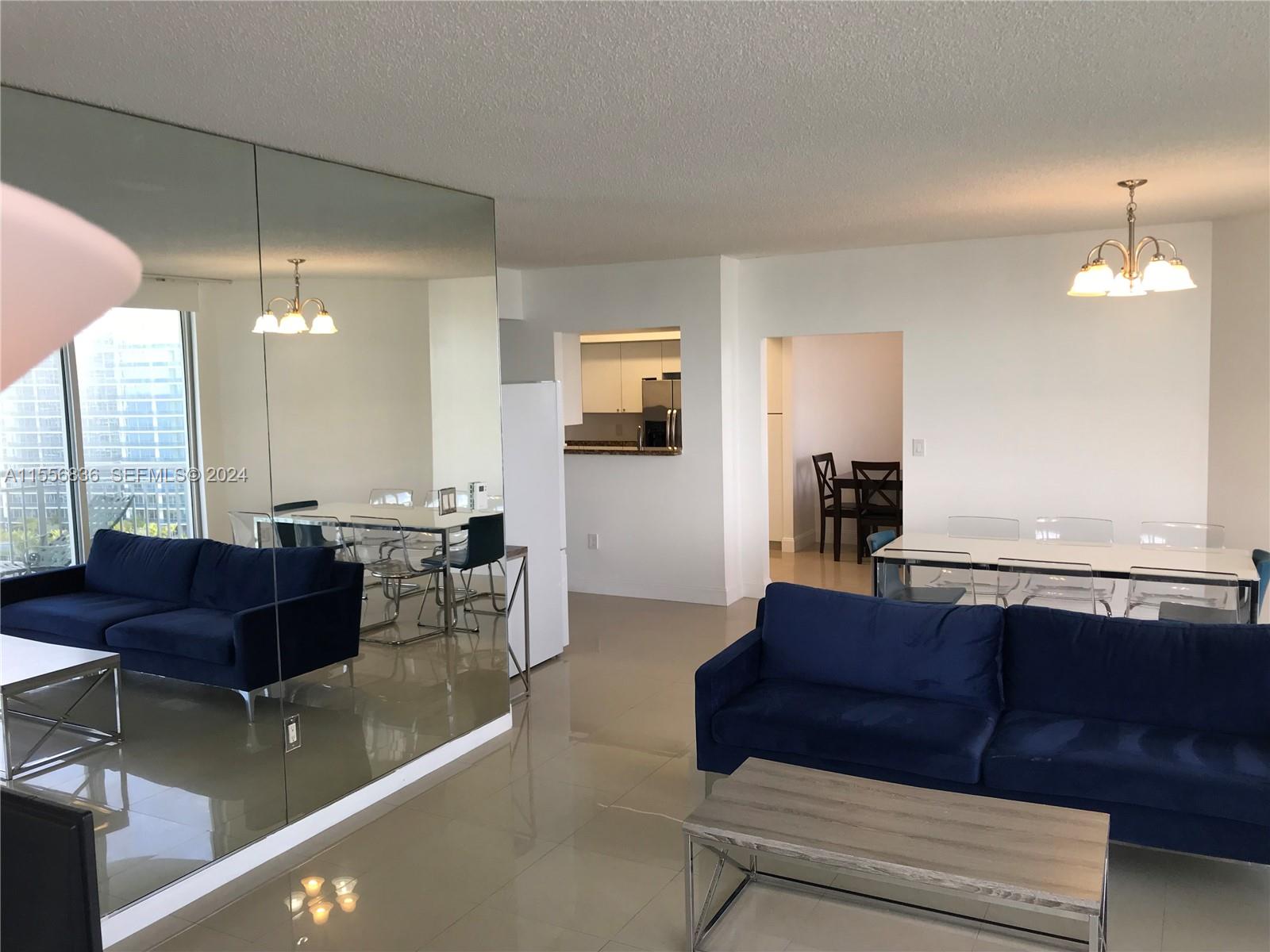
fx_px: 1027
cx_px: 635
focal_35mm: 28
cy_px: 476
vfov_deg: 49.7
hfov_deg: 63.4
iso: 25
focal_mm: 3.99
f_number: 1.8
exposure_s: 1/60
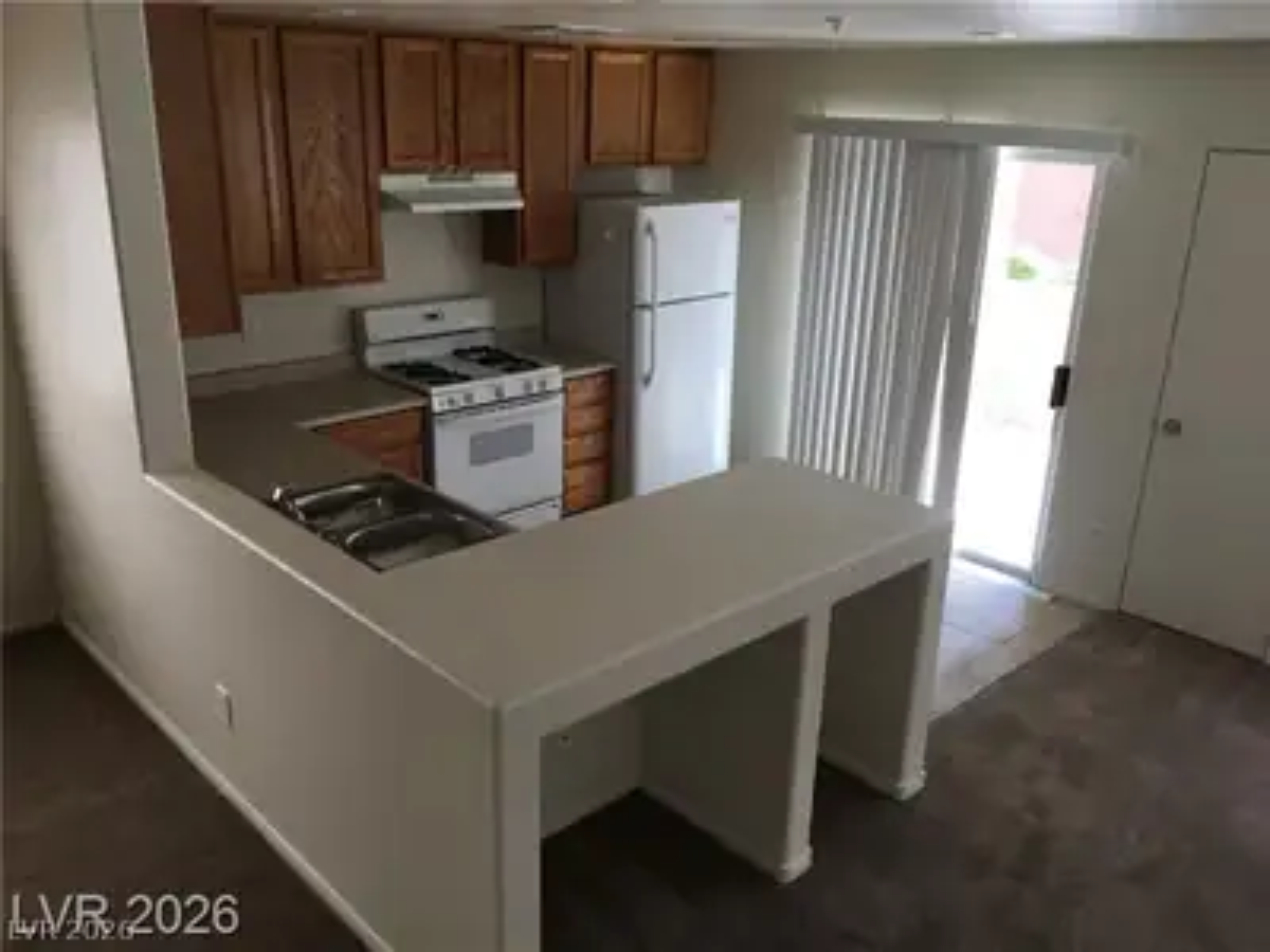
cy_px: 476
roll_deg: -1.9
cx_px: 635
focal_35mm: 29
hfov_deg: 61.7
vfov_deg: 48.2
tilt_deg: -18.5
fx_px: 1064
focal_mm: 4.15
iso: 40
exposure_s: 1/120
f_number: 2.2
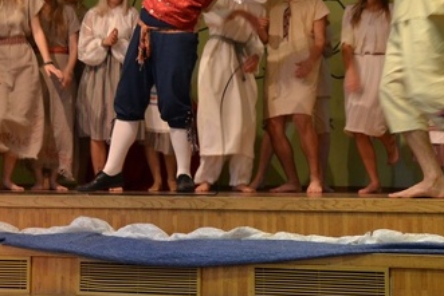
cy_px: -35
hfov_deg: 16.8
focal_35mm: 122
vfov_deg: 11.1
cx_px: 251
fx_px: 1505
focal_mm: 34
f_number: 3.2
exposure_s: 1/40
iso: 400
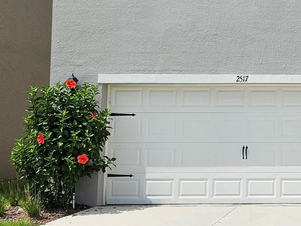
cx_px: 377
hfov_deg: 26.1
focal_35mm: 65
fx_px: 565
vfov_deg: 22.6
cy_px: 103
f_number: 1.8
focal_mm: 5.4
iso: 25
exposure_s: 1/4361
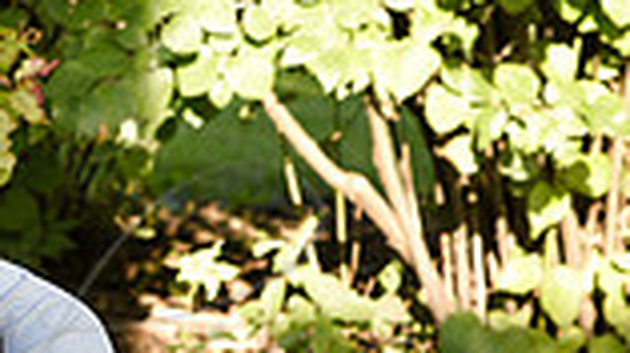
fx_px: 4406
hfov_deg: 8.0
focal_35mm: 264
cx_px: -345
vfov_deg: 4.6
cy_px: 419
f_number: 5.6
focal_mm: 68
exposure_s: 1/125
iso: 200
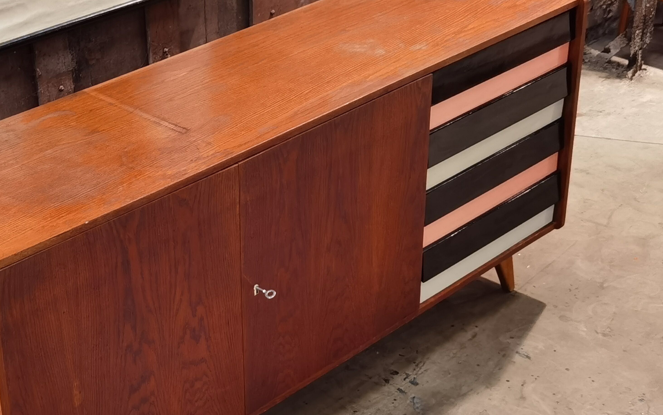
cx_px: 210
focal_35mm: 70
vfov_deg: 18.6
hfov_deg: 29.1
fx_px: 1265
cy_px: 273
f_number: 1.9
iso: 250
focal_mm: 6.71
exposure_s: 1/33.3
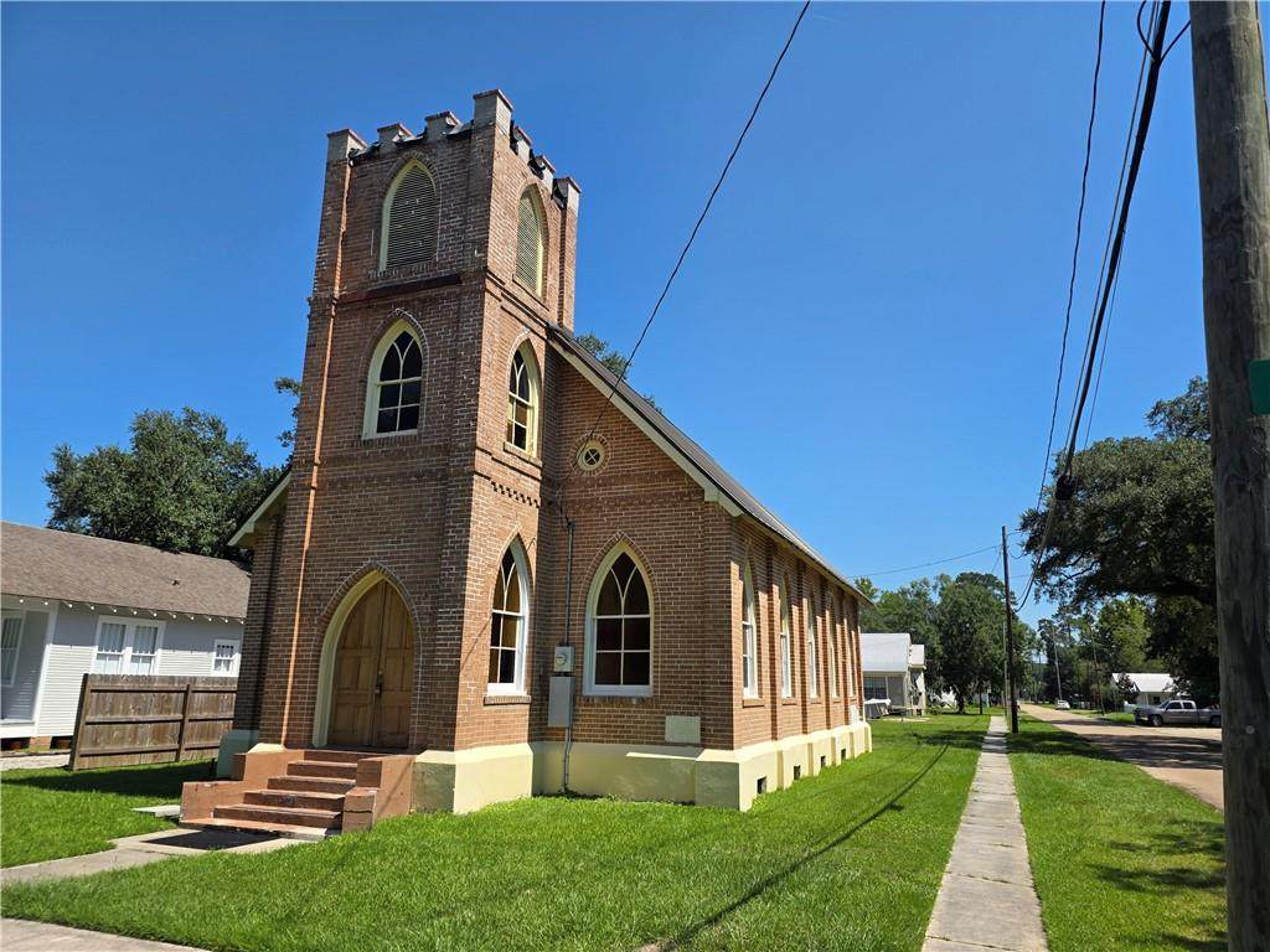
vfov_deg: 58.9
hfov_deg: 73.9
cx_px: 635
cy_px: 476
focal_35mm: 23
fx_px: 844
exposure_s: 1/5608
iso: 80
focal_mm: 6.3
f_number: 1.7
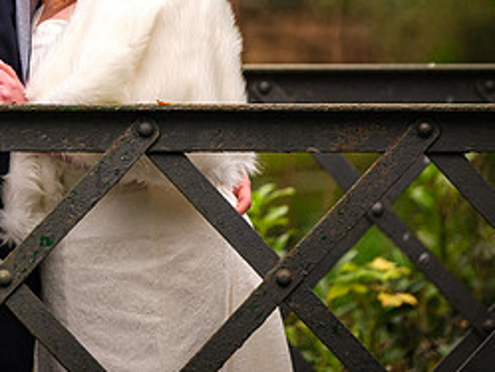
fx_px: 6567
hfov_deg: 4.3
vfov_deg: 3.2
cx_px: 24
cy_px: -11
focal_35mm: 459
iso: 1000
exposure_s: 1/160
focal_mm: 129.2
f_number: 2.8
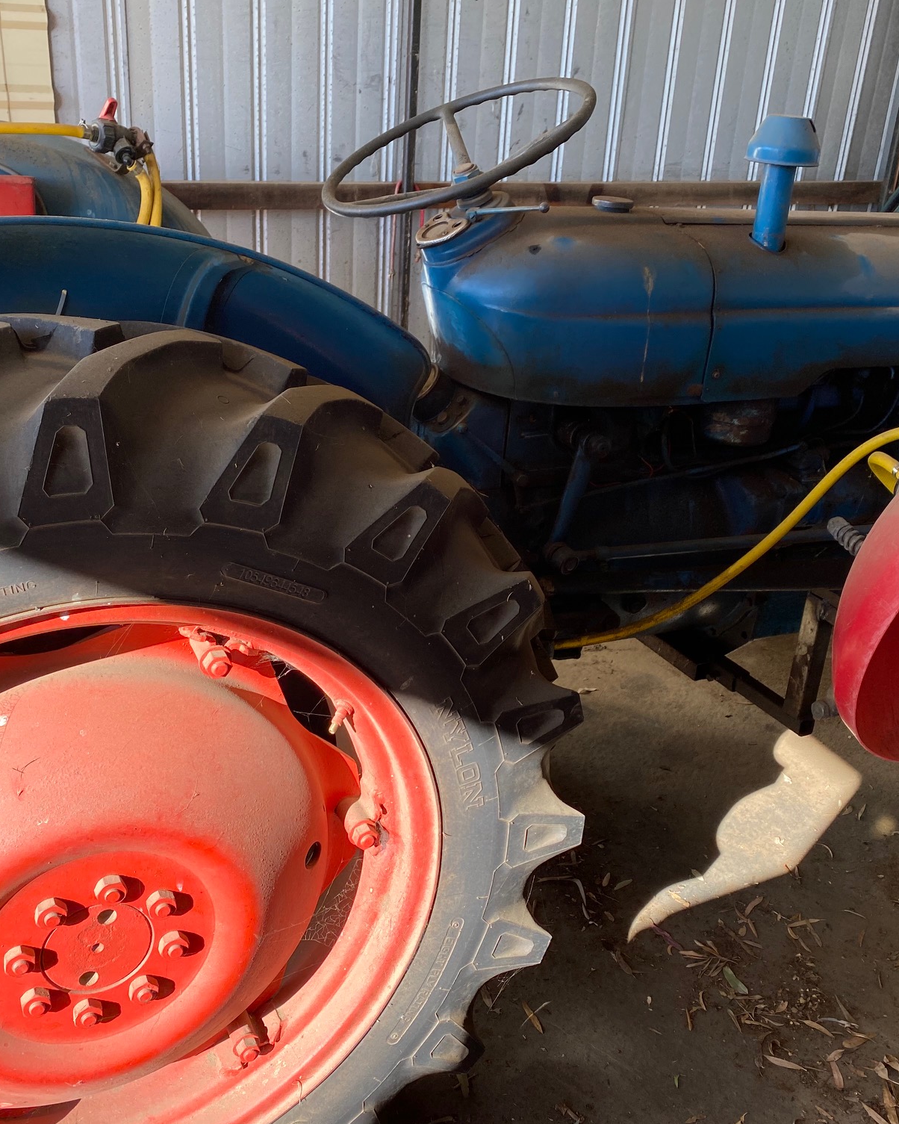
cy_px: 562
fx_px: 1131
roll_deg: -3.0
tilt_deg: -24.6
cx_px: 435
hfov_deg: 43.4
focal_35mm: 34
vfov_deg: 52.8
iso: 32
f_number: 1.8
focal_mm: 4.25
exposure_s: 1/222
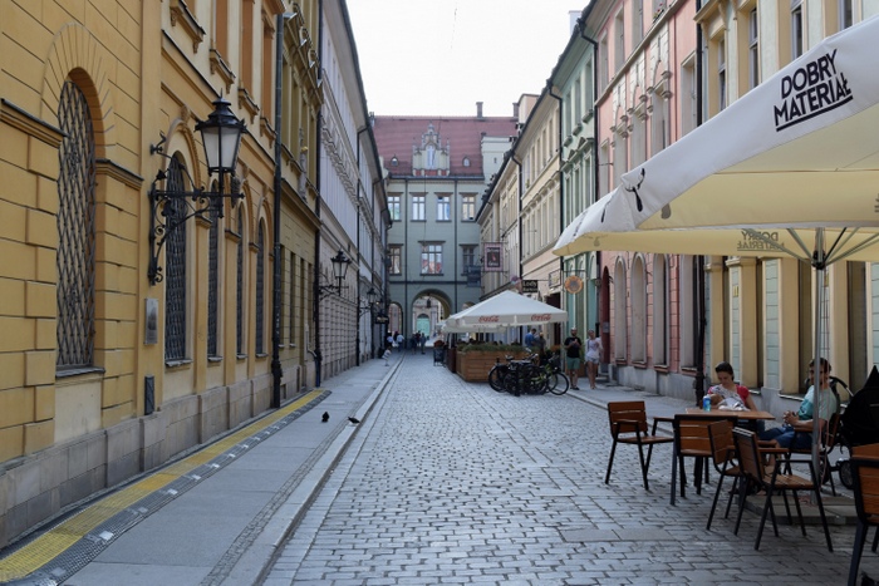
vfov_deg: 31.9
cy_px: 293
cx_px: 440
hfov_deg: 46.4
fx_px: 1026
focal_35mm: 42
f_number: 6.3
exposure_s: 1/125
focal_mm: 28
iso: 200
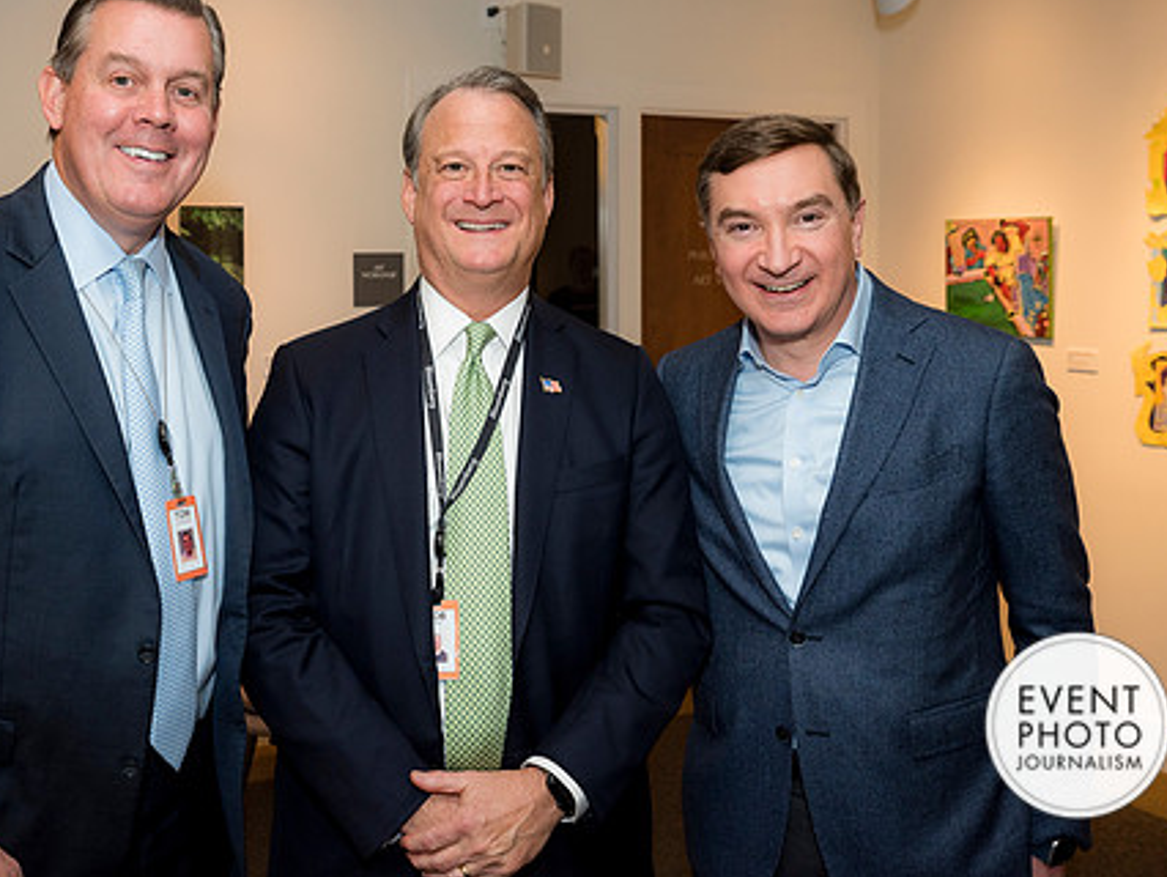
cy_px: 369
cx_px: 480
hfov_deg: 43.7
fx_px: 1450
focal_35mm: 43
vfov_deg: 33.6
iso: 800
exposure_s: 1/125
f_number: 5
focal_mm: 31
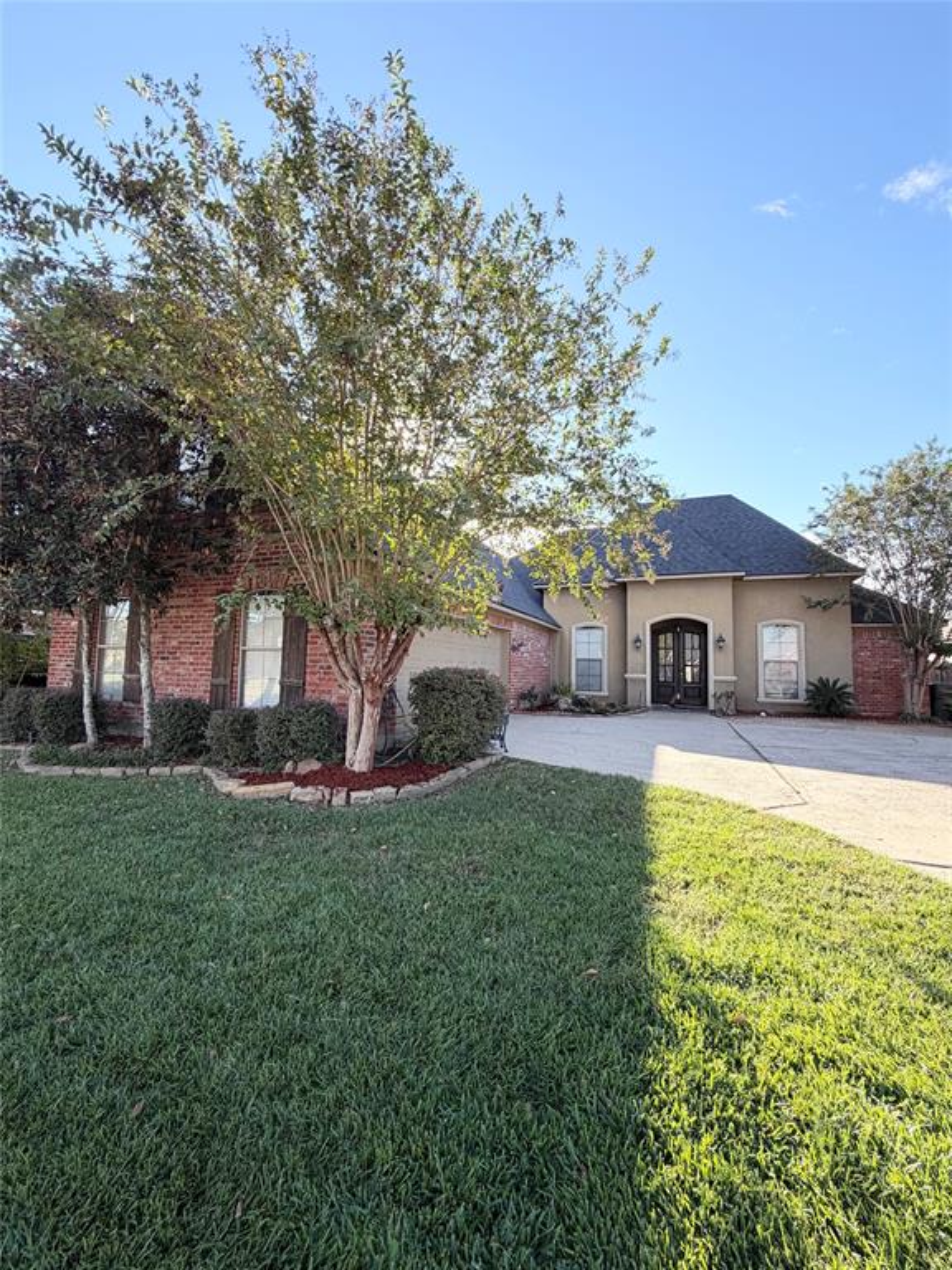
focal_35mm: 14
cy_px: 635
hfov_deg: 85.7
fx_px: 513
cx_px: 476
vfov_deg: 102.1
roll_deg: -2.2
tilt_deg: +5.4
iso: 50
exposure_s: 1/502
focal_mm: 2.22
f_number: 2.2
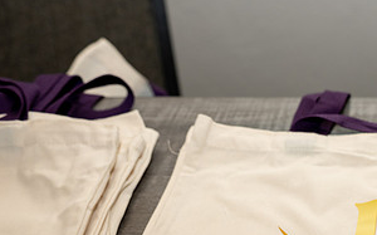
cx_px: 349
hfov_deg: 26.5
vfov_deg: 17.0
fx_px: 770
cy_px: 229
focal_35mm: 75
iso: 1000
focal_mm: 38
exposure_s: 1/320
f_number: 4
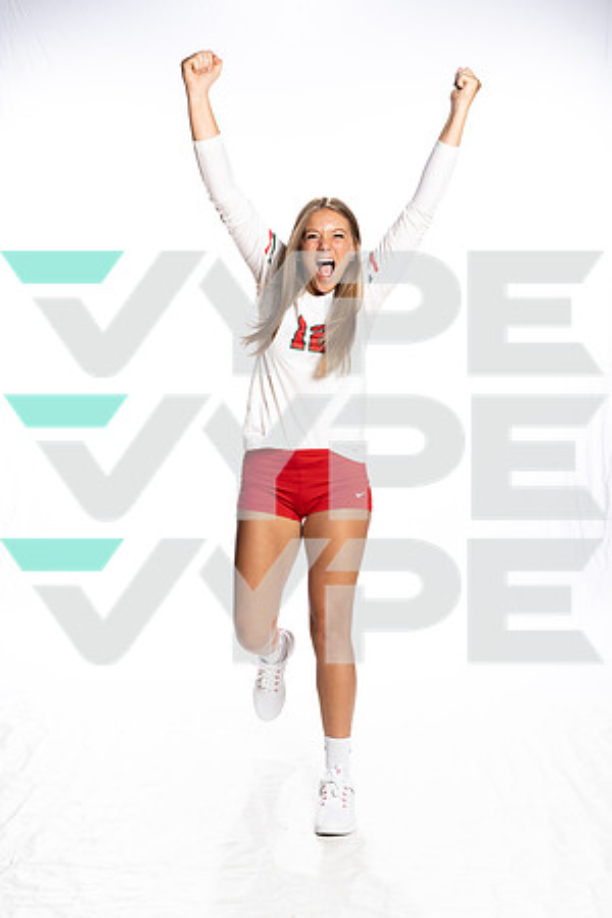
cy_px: 459
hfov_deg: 27.0
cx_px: 306
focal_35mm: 50
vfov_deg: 39.6
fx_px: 1275
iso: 320
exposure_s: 1/250
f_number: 8
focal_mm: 50
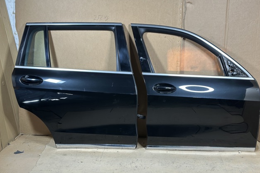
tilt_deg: -14.0
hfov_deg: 38.9
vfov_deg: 26.5
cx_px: 132
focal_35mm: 51
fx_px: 368
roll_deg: -0.2
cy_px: 83
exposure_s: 1/50
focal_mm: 6.86
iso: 250
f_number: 1.78
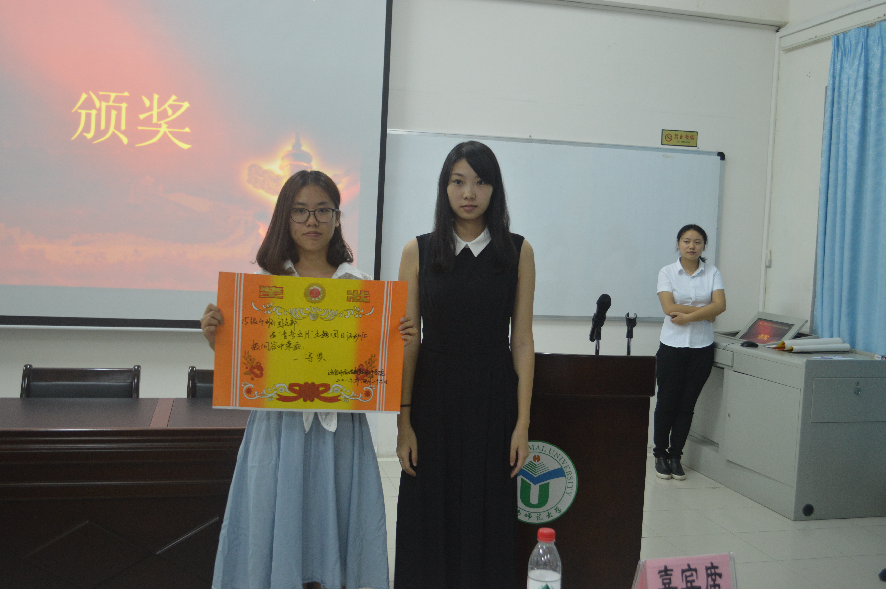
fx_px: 885
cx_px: 443
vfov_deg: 36.8
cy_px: 294
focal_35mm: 36
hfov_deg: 53.2
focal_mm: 24
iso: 560
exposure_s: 1/15
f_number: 4
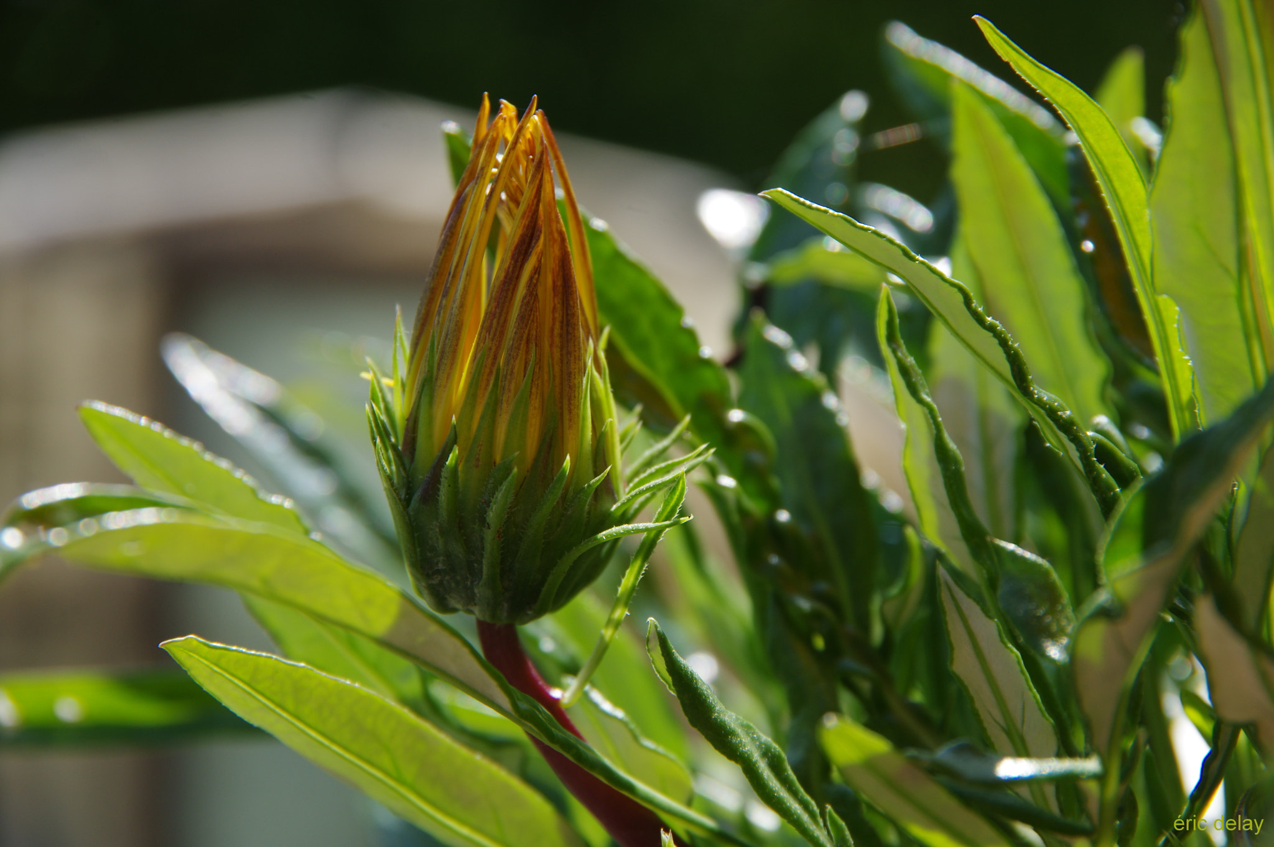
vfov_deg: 9.1
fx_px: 5304
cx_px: 637
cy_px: 424
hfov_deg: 13.7
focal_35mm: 150
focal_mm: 100
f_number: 9
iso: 200
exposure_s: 1/320
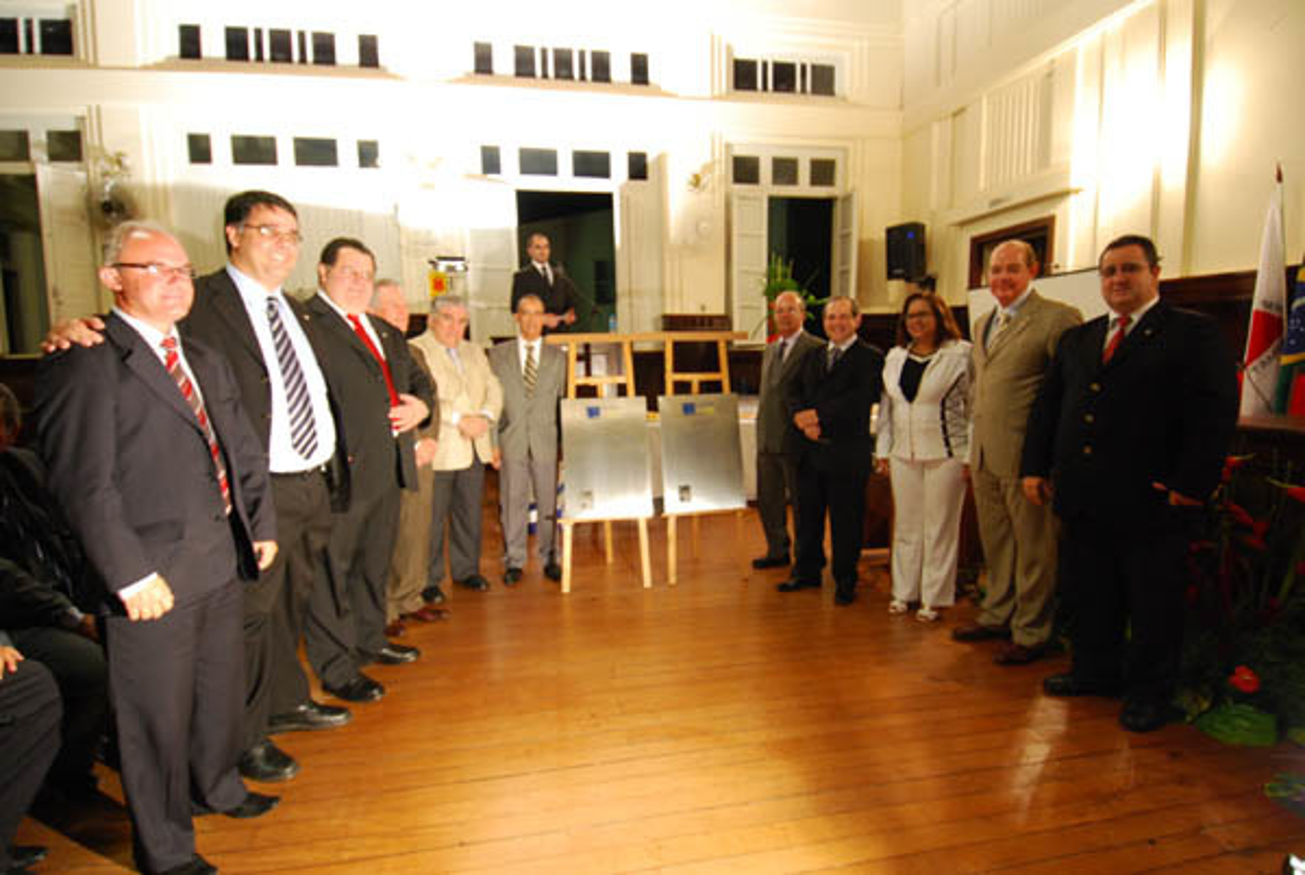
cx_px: 652
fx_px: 653
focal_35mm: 18
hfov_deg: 89.9
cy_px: 438
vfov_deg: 67.6
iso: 800
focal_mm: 12
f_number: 4
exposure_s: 1/13
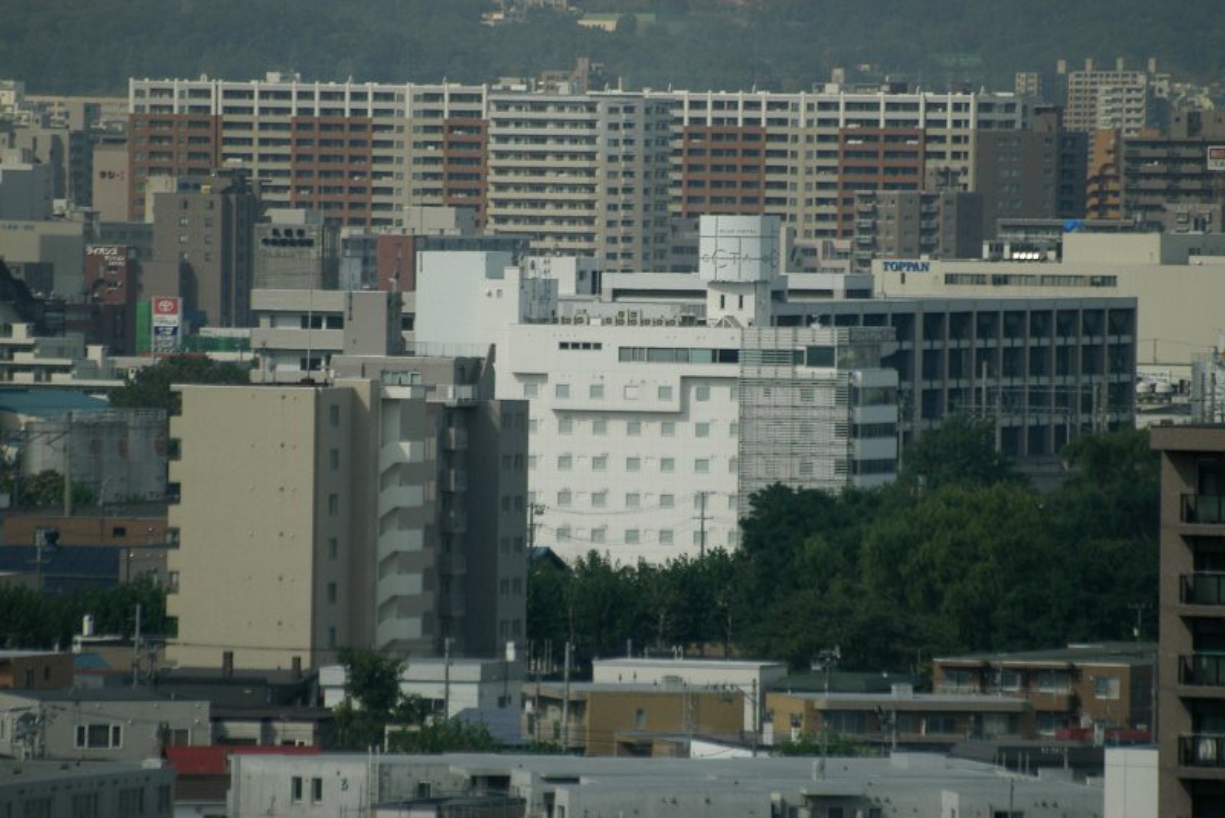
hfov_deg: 4.6
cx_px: 612
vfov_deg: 3.1
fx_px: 15317
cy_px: 409
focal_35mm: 450
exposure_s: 1/200
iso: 200
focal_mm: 300
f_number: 6.3
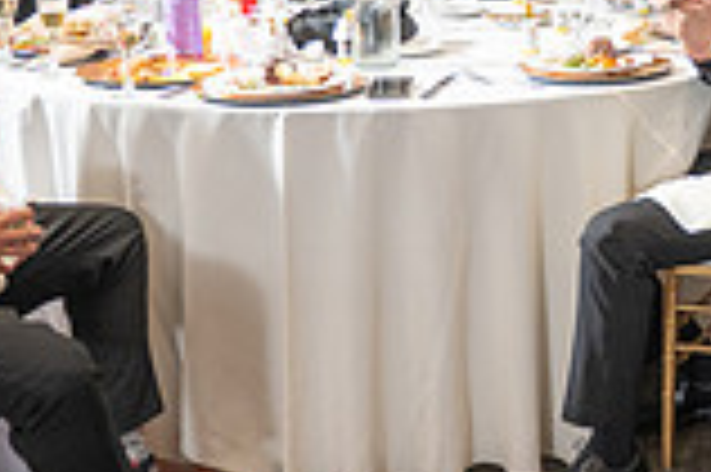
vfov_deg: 15.1
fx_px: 1736
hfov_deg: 20.9
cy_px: -65
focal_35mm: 88
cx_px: 950
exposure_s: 1/160
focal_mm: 24
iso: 800
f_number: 3.5
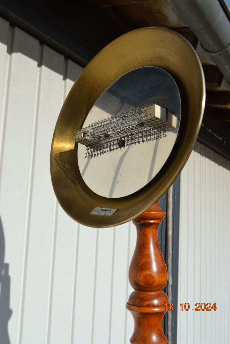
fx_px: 345
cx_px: 115
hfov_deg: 36.9
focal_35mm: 36
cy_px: 172
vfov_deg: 53.1
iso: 100
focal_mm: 24
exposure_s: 1/320
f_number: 9
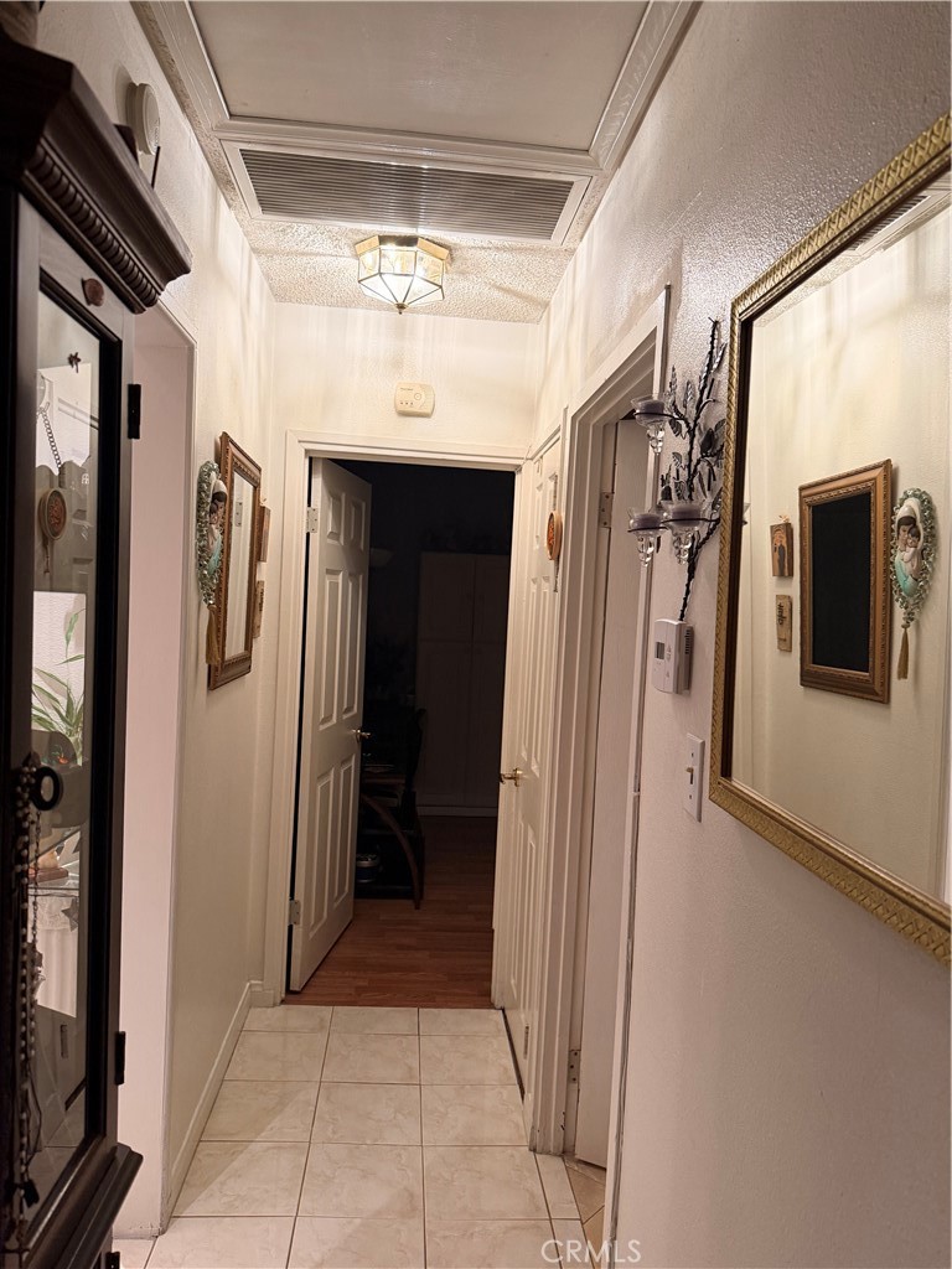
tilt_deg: -1.7
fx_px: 880
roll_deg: -2.7
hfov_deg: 56.8
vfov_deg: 71.6
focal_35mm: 24
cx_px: 476
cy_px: 634
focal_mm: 6.76
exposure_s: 1/60
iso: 250
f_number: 1.78
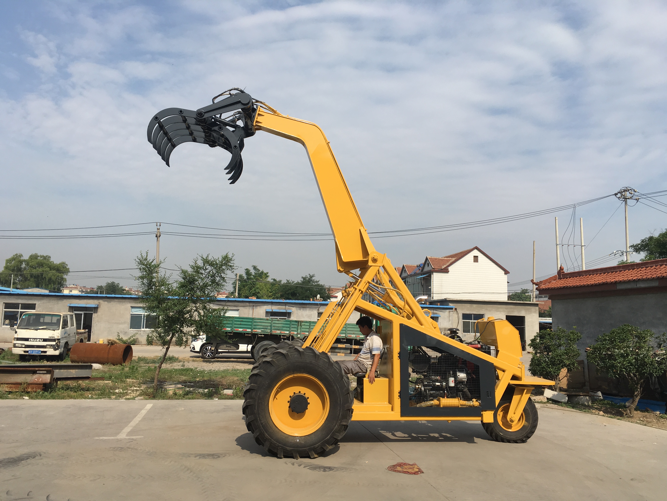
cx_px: 334
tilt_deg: +8.2
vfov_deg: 48.2
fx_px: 559
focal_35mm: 29
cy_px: 250
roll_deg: -1.3
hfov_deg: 61.7
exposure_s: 1/1923
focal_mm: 4.15
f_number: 2.2
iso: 25
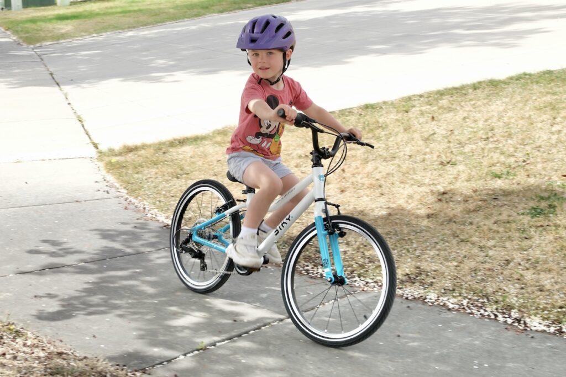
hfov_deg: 43.6
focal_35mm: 45
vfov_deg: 29.9
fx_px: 708
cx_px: 283
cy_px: 188
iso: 125
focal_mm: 30
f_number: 5.6
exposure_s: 1/200
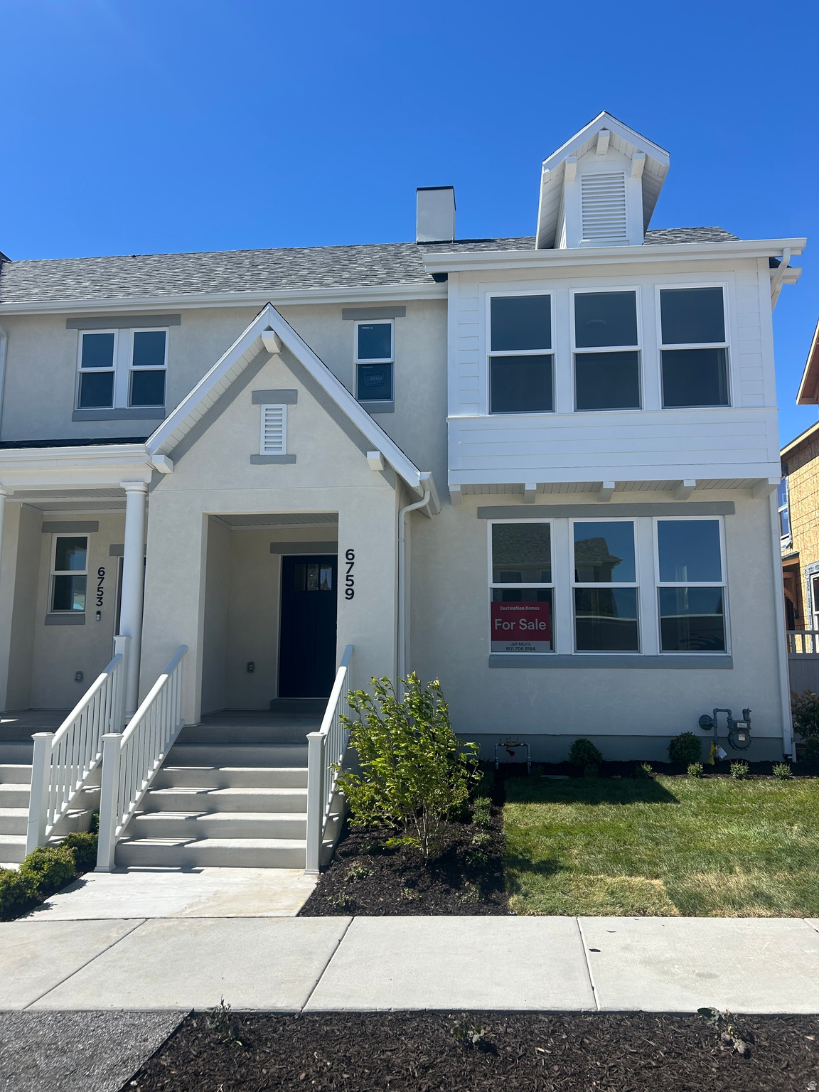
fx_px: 820
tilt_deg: +9.7
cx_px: 410
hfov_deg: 53.1
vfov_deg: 67.3
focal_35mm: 26
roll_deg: +0.1
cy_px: 546
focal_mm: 5.7
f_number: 1.5
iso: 50
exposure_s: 1/3571
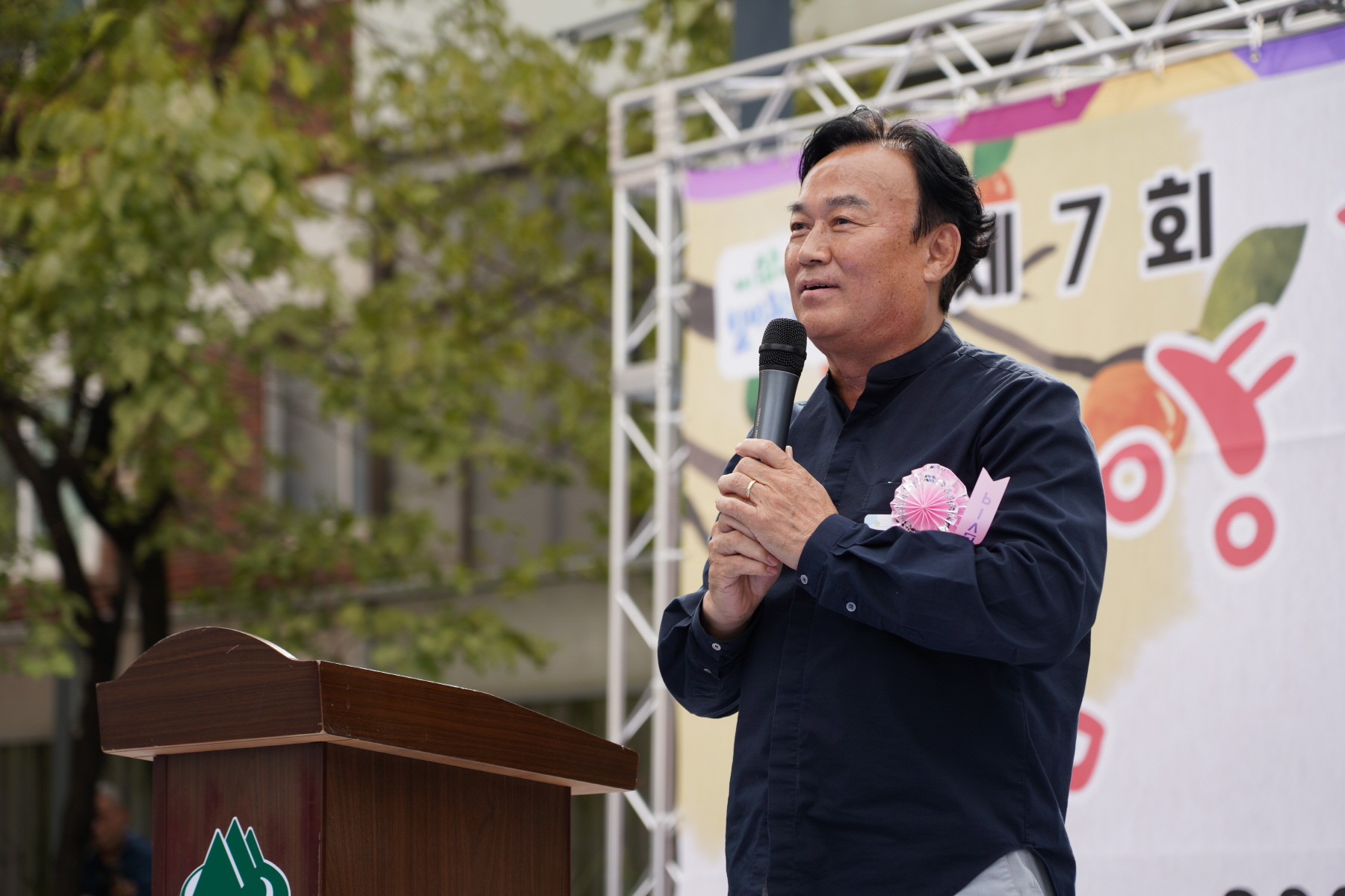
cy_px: 448
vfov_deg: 13.0
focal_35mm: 105
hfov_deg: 19.5
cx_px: 672
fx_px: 3923
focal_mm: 105
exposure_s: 1/250
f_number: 4
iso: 100
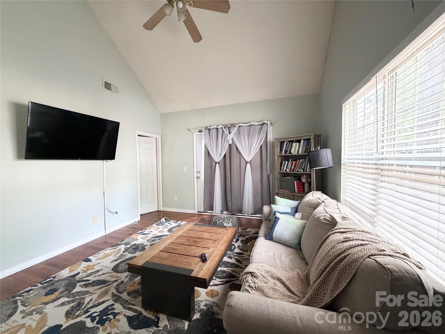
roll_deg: +0.7
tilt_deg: -1.6
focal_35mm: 14
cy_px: 167
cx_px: 222
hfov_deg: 102.1
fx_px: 180
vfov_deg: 85.7
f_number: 2.2
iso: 320
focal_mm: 2.22
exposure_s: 1/95
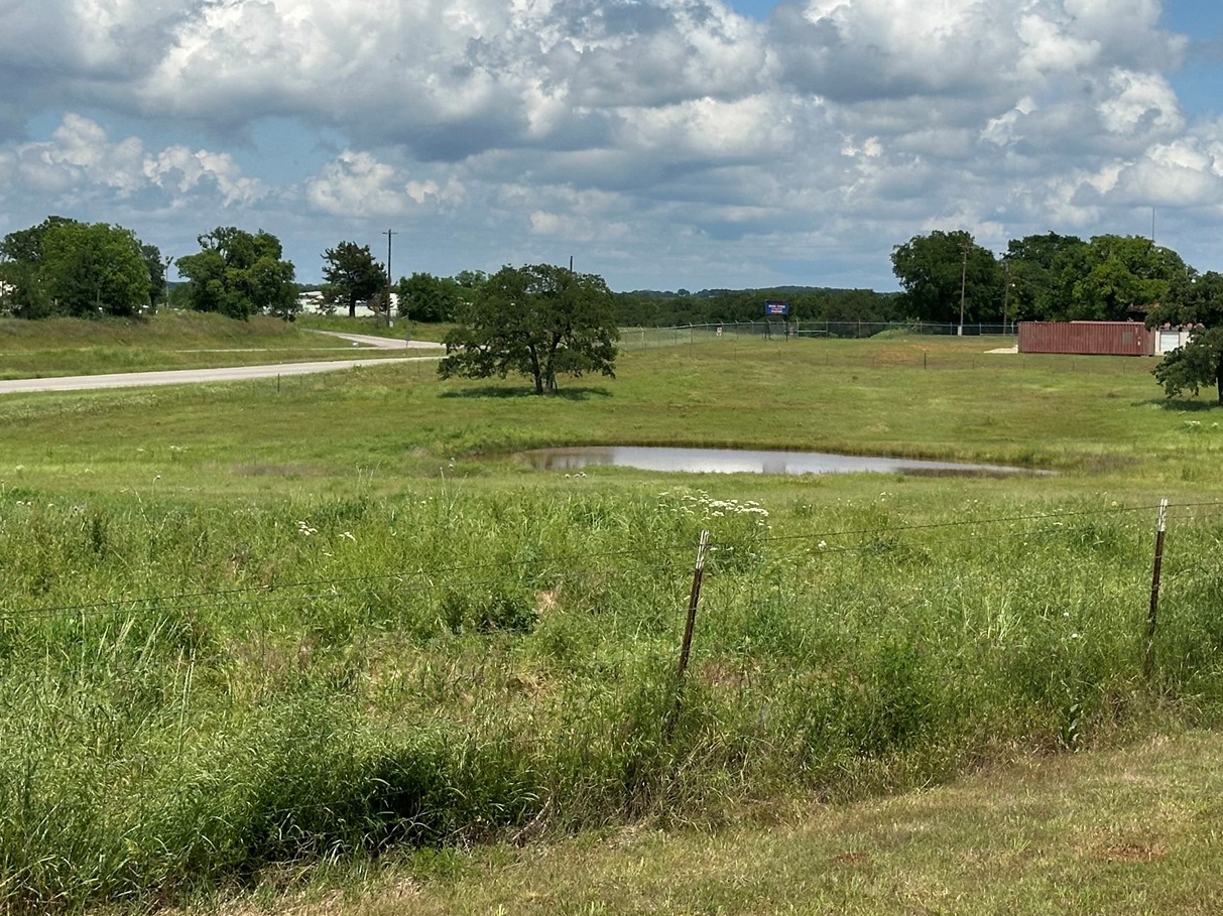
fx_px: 2684
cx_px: 699
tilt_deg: +0.9
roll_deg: -1.4
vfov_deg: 19.3
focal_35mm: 76
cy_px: 292
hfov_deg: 25.6
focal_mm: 6.86
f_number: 1.78
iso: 64
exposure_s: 1/7634
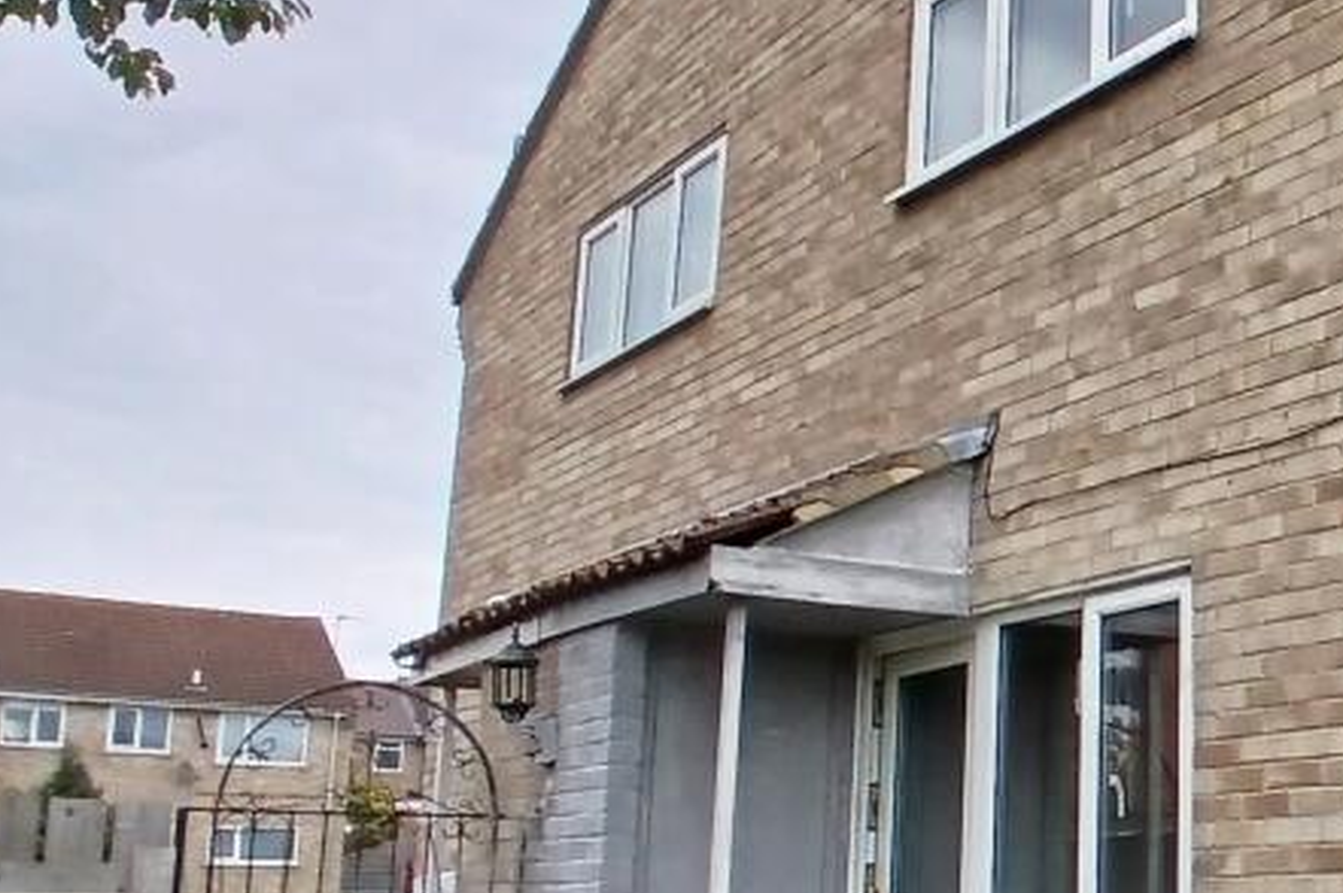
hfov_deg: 38.0
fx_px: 1528
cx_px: 1531
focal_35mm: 41
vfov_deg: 32.5
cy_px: 504
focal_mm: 1.4
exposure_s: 1/714
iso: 50
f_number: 2.2
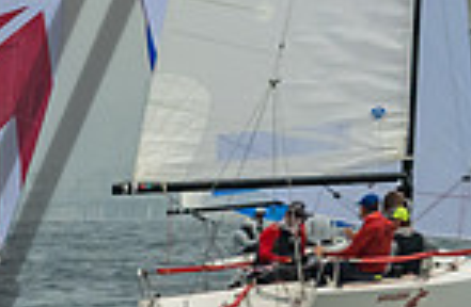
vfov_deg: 1.5
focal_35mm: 933
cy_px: -67
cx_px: 16
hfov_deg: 2.2
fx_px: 12130
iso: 800
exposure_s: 1/3200
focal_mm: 185
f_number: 9
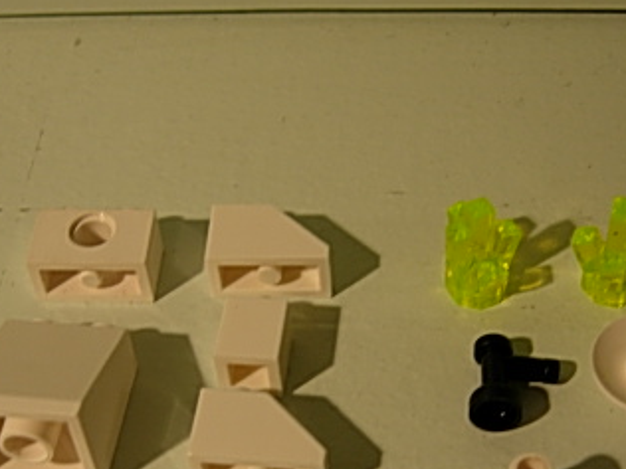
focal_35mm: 73
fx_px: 1320
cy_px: 372
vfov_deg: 20.0
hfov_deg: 26.6
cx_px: 382
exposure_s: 1/14.6
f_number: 2.7
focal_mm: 7.5
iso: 50
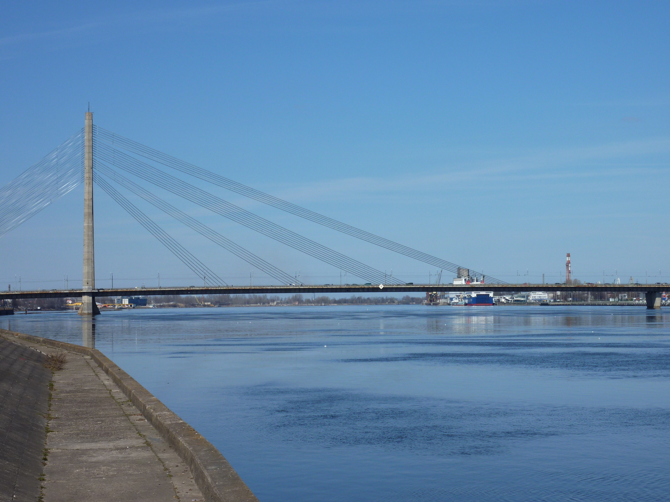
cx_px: 335
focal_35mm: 72
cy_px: 251
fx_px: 1394
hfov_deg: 27.0
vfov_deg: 20.4
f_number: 5.6
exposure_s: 1/640
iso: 80
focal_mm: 11.9
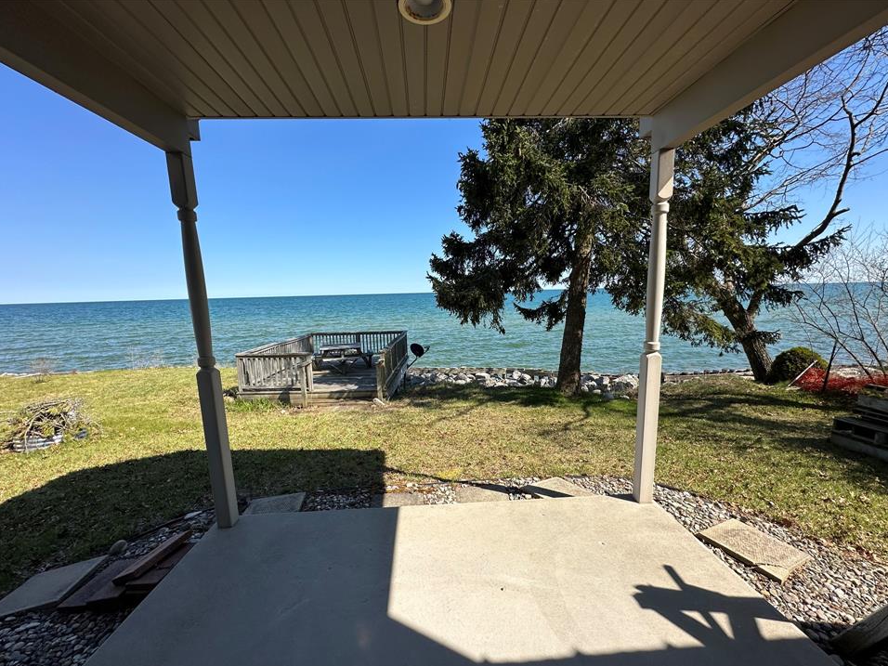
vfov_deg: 81.7
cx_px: 446
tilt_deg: -7.9
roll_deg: +1.1
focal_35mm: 15
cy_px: 353
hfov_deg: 98.2
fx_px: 385
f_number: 2.2
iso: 40
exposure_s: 1/1401
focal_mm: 2.22
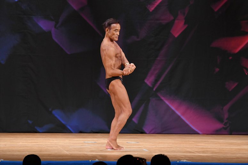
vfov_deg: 5.4
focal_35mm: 255
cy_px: 82
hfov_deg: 8.1
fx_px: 1756
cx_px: 124
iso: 3200
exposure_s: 1/400
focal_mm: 170
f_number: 5.6
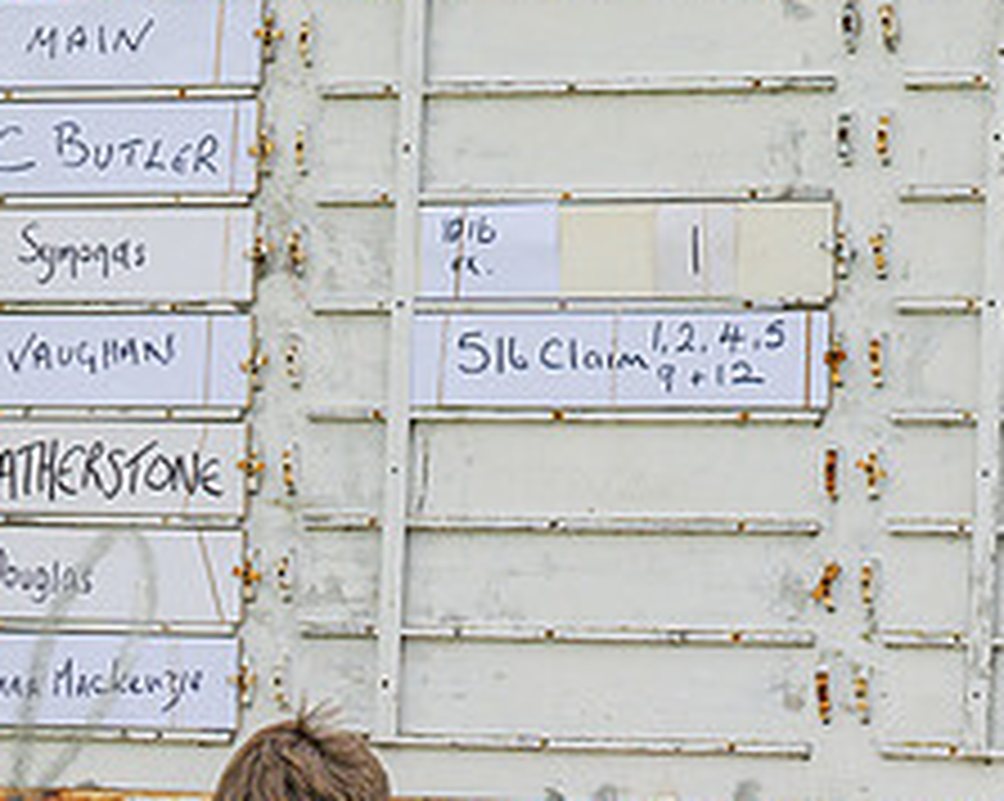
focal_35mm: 323
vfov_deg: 4.8
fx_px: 9589
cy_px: 917
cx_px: 32
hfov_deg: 6.0
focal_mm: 70
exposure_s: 1/1600
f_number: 5.6
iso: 400
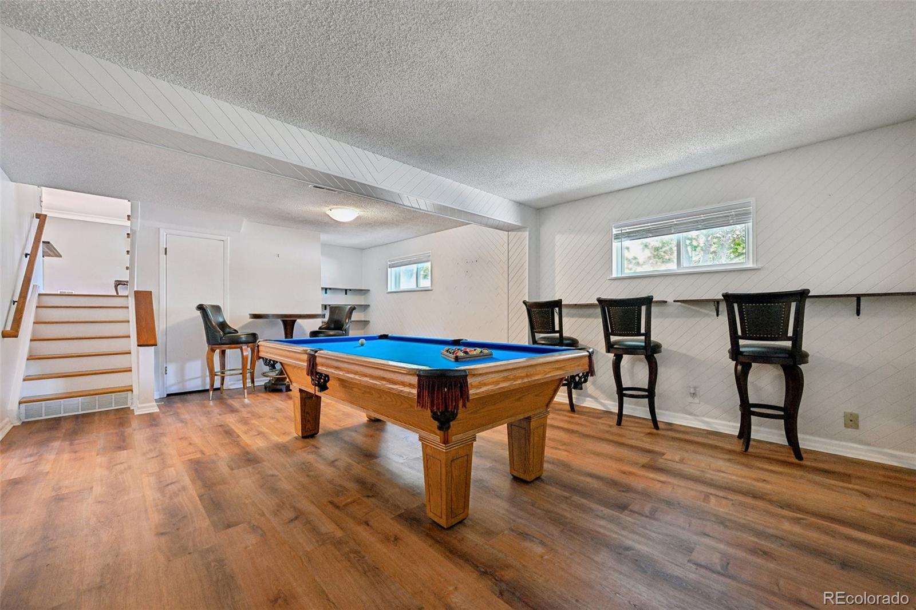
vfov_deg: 81.2
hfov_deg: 104.3
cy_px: 305
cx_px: 458
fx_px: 356
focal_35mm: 14
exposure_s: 1/5
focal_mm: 14
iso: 400
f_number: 9
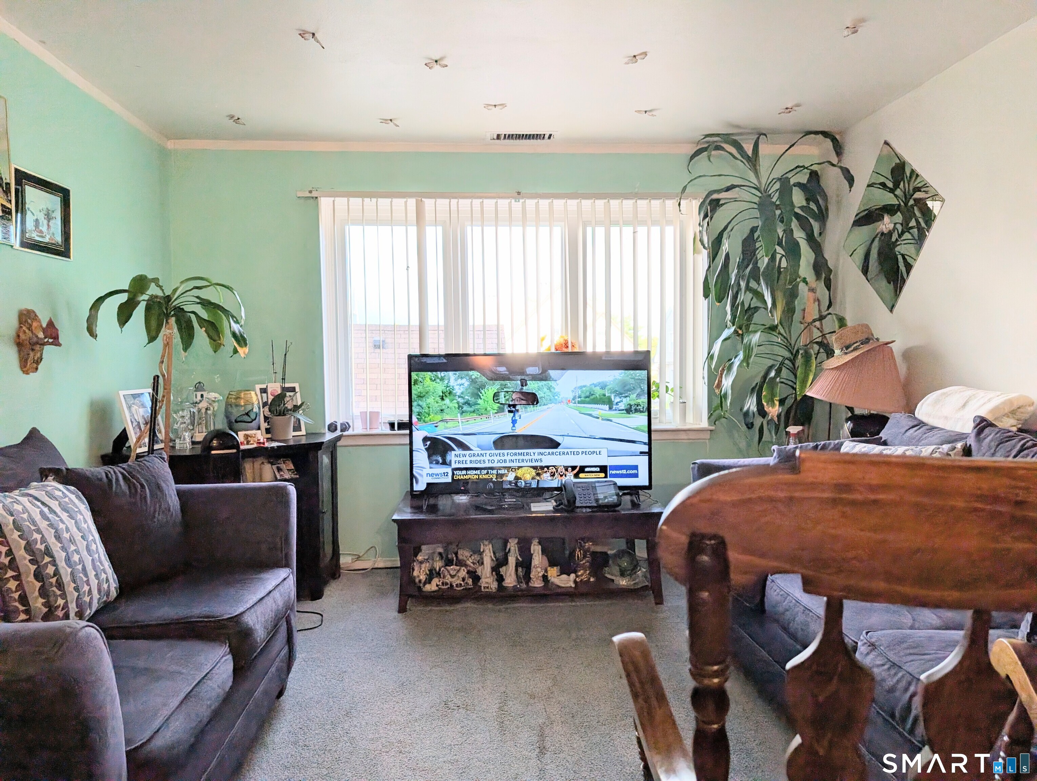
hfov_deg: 71.5
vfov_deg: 56.9
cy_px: 390
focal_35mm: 24
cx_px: 518
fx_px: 720
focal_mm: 6.9
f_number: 1.68
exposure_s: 1/233
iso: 90
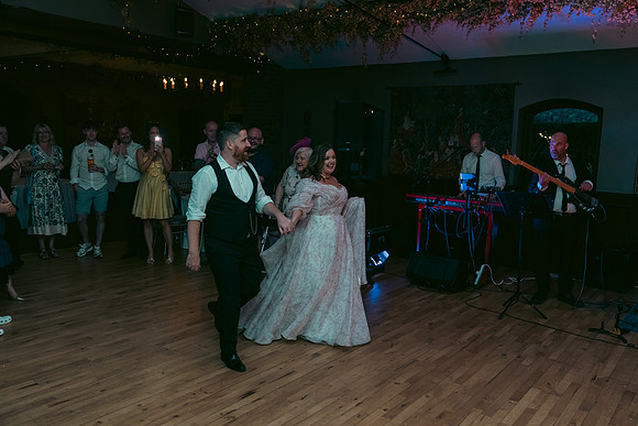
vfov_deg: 42.3
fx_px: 549
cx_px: 319
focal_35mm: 31
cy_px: 213
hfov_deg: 60.3
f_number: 3.5
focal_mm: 31
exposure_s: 1/160
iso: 2500
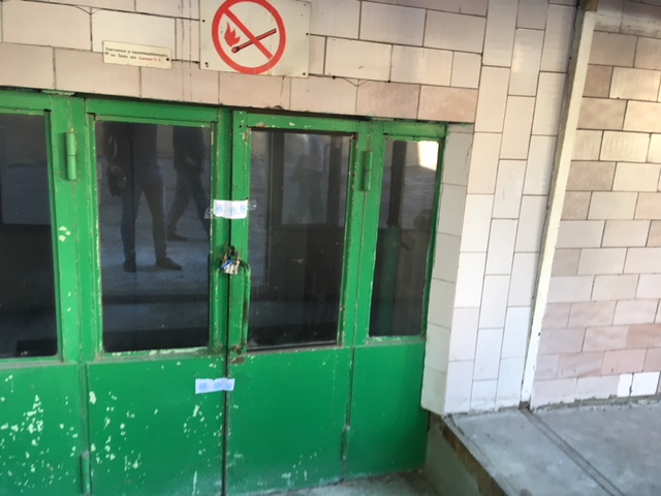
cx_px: 330
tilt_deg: -10.0
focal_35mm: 29
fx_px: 554
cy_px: 248
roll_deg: -3.3
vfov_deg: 48.2
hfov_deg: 61.7
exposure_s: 1/33
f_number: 2.2
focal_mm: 4.15
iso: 32
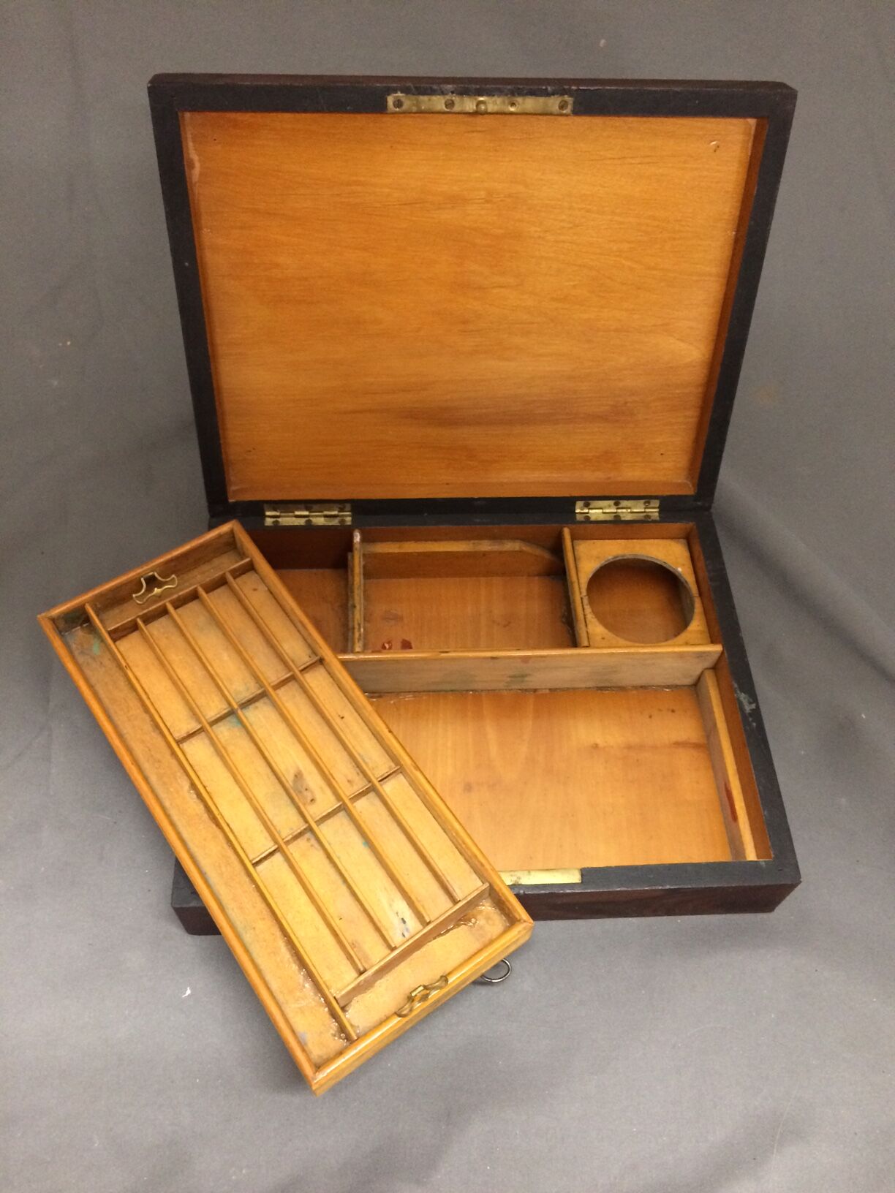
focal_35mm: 29
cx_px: 448
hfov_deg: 48.2
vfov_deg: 61.7
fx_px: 1000
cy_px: 596
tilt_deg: -56.3
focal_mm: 4.15
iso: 320
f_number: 2.2
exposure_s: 1/25
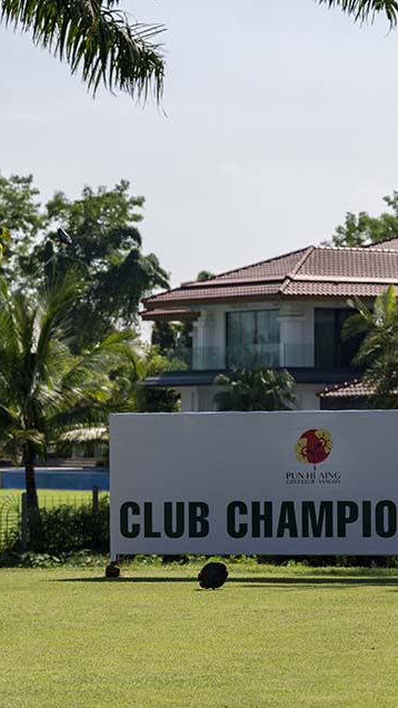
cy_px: 355
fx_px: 2610
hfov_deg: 8.7
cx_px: 12
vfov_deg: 15.5
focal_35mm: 139
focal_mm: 88
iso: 360
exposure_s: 1/2000
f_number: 5.6
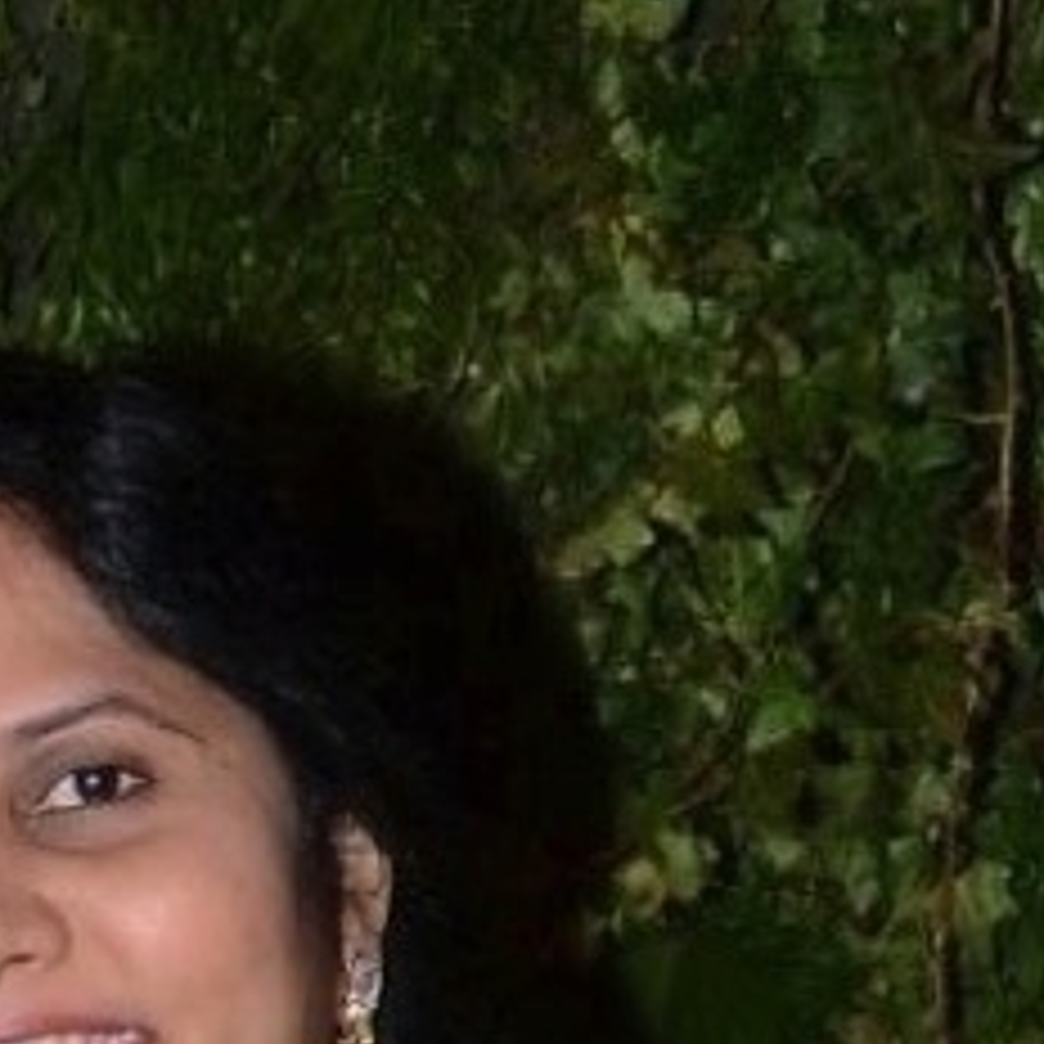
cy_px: 3377
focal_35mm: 248
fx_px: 8473
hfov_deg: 7.0
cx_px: -346
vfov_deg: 6.3
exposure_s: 1/125
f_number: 8
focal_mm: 25
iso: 500
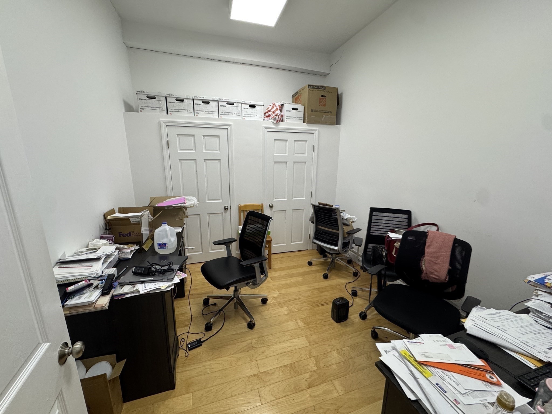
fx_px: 223
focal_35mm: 14
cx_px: 276
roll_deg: -0.3
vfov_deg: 85.7
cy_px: 207
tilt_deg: -12.7
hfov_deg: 102.1
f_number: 2.2
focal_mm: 2.22
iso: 160
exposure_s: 1/120
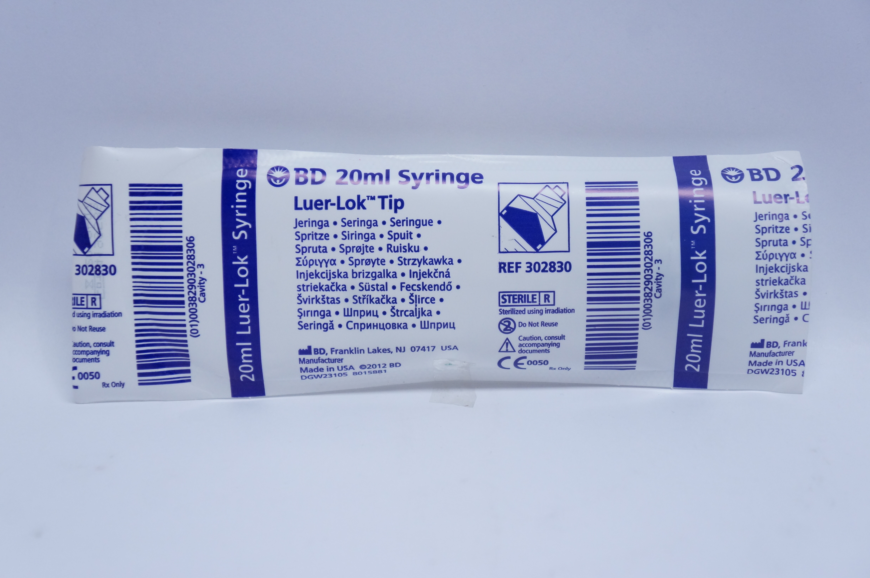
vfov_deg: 19.7
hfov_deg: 29.3
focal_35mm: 69
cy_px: 289
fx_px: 1666
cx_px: 435
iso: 800
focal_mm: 46
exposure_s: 1/160
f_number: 5
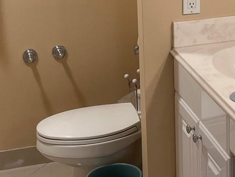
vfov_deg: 14.9
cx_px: 228
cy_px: -8
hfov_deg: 19.7
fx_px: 659
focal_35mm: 97
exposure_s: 1/120
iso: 100
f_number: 1.6
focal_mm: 5.1
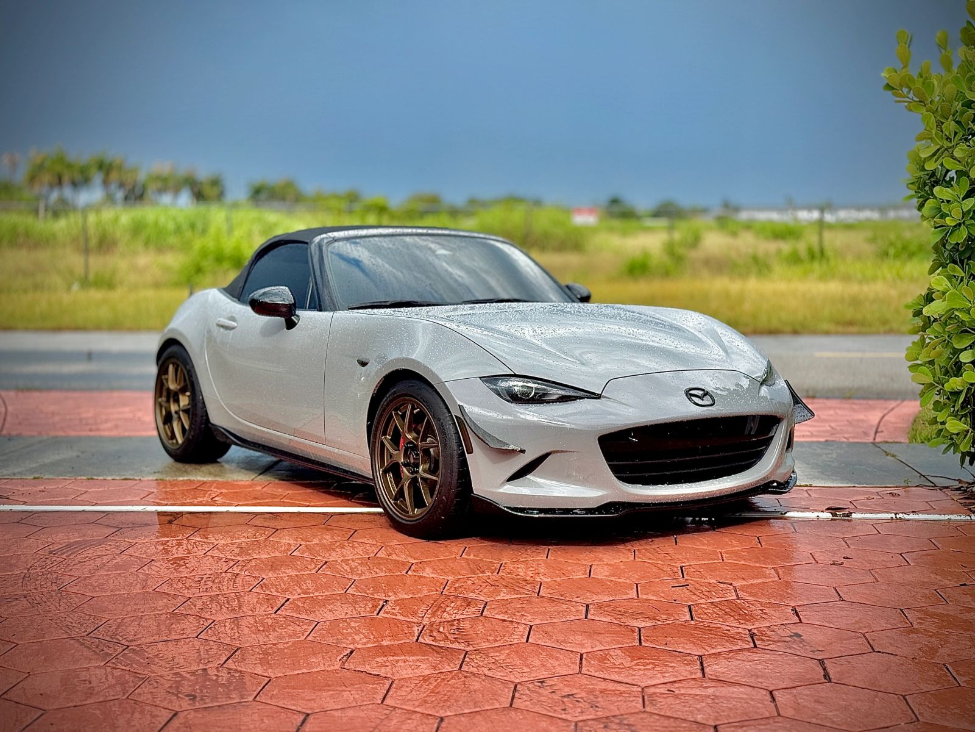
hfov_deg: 39.7
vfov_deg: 30.3
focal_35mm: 48
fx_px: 1352
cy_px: 366
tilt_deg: -6.4
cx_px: 488
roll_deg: +0.8
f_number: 1.78
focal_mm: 6.76
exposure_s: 1/2959
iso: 64
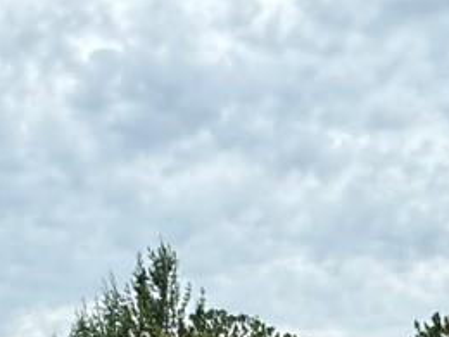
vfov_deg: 14.5
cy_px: 660
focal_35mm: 86
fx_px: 1115
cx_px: 383
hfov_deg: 22.3
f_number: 2.2
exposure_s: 1/1256
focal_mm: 2.22
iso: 40
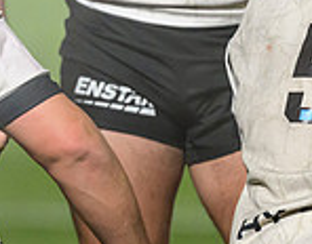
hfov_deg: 1.1
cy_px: -164
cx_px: -88
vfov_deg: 0.9
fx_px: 15803
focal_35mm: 1725
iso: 6400
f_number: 3.2
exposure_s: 1/2500
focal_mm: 400
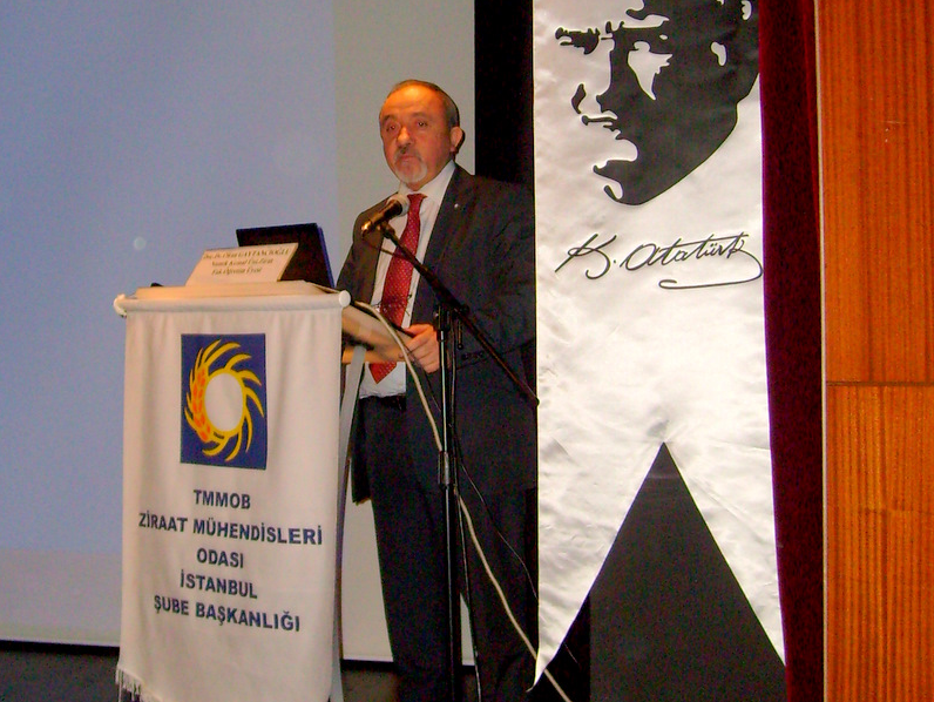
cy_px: 335
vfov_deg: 32.2
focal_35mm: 45
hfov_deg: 41.9
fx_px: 1215
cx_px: 380
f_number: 2.8
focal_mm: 5.8
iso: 100
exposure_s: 1/45
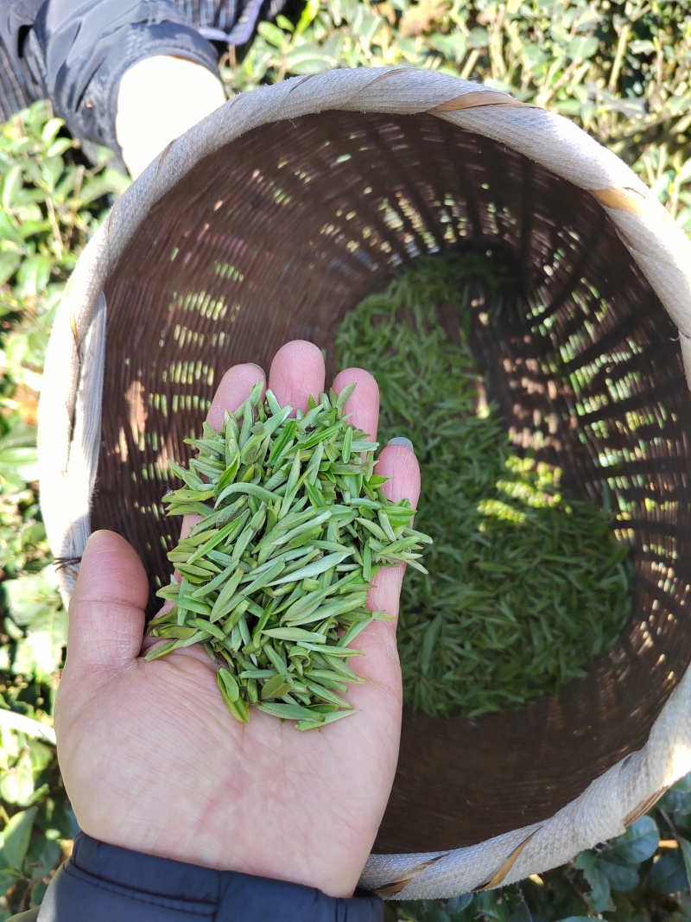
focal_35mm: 23
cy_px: 461
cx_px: 346
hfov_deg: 58.9
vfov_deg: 73.9
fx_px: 612
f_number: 1.9
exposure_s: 1/136
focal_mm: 5.52
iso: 100
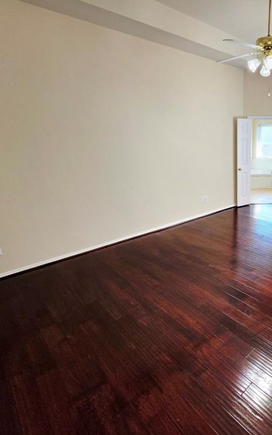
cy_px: 217
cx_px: 234
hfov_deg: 55.6
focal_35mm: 19
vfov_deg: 88.0
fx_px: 225
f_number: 1.9
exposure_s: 1/120
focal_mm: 2.2
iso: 40
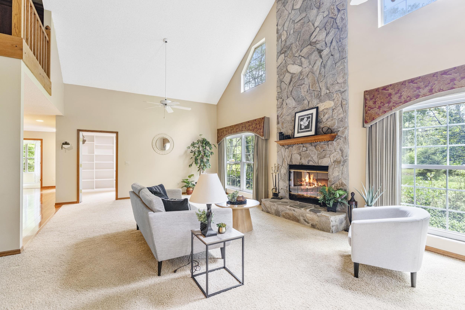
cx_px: 232
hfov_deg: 94.6
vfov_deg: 71.7
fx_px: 214
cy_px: 155
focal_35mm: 17
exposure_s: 1/2
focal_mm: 16.6
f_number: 8
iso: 320
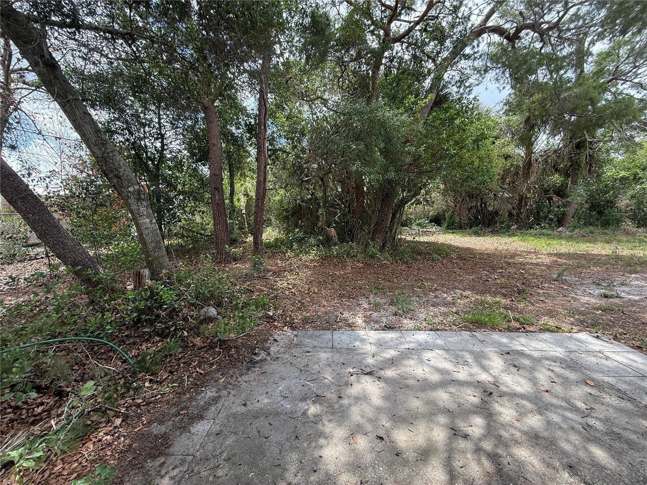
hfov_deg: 102.1
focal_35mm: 14
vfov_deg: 85.7
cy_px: 242
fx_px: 262
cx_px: 324
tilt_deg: -7.5
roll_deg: +1.9
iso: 64
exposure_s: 1/271
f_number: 2.2
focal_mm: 2.22
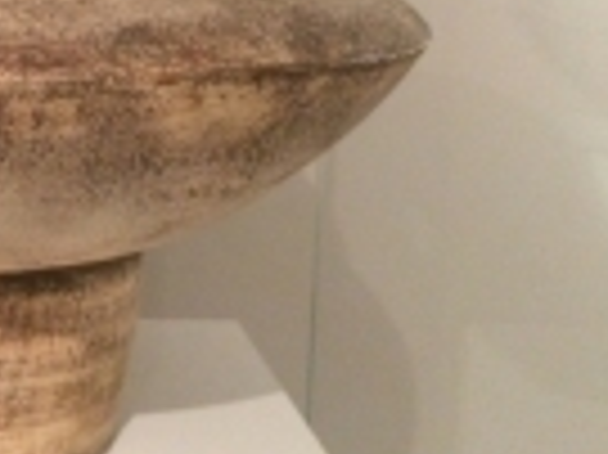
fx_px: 1334
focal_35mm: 76
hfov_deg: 24.0
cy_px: 47
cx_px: -65
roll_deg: -0.4
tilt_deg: -8.5
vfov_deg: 19.0
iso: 400
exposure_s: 1/17
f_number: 2.2
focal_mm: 4.15
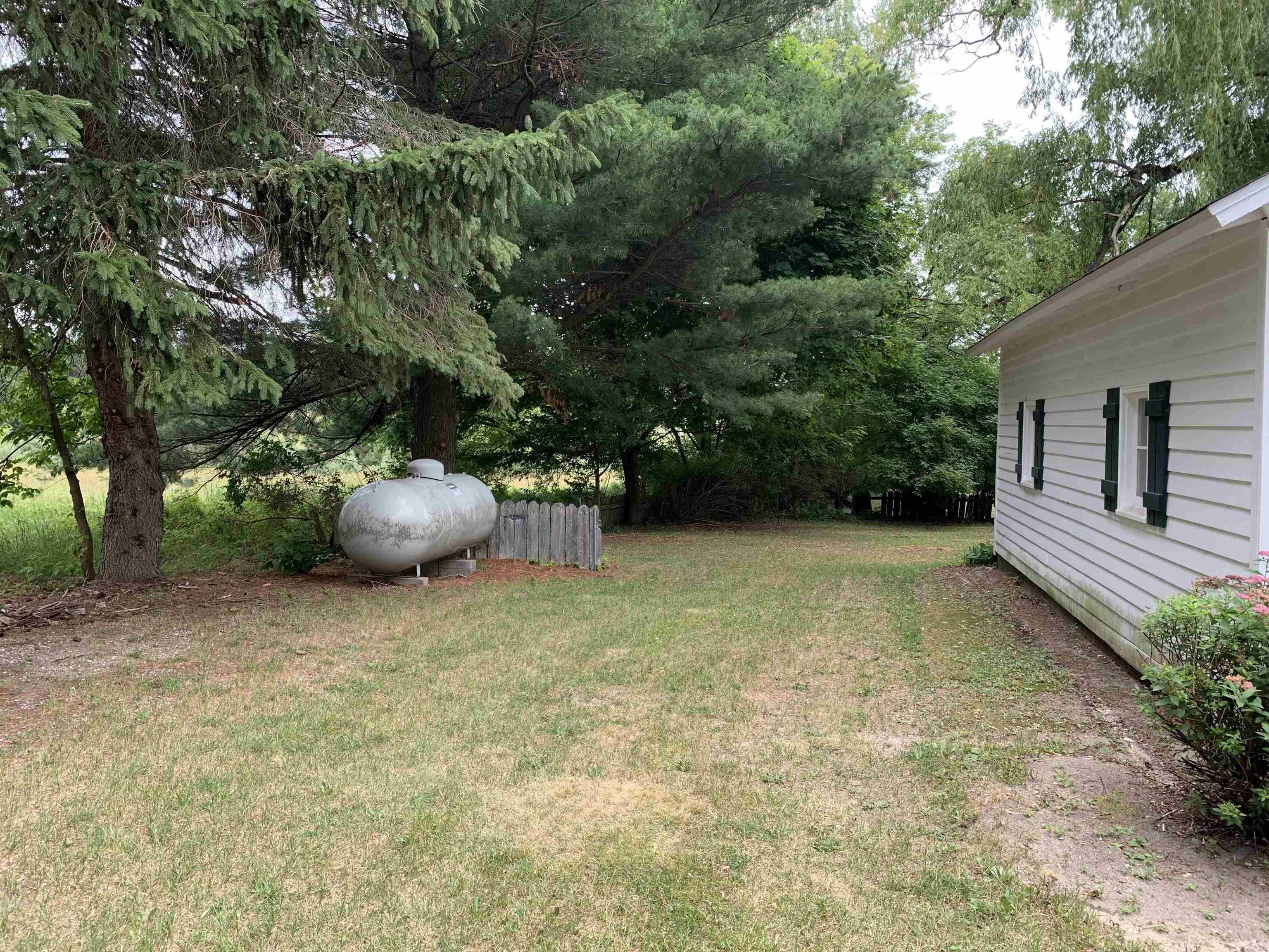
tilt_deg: -3.1
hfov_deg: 67.3
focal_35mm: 26
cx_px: 634
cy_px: 476
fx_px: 953
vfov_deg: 53.1
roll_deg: -0.3
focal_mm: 4.25
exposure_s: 1/205
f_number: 1.8
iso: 25
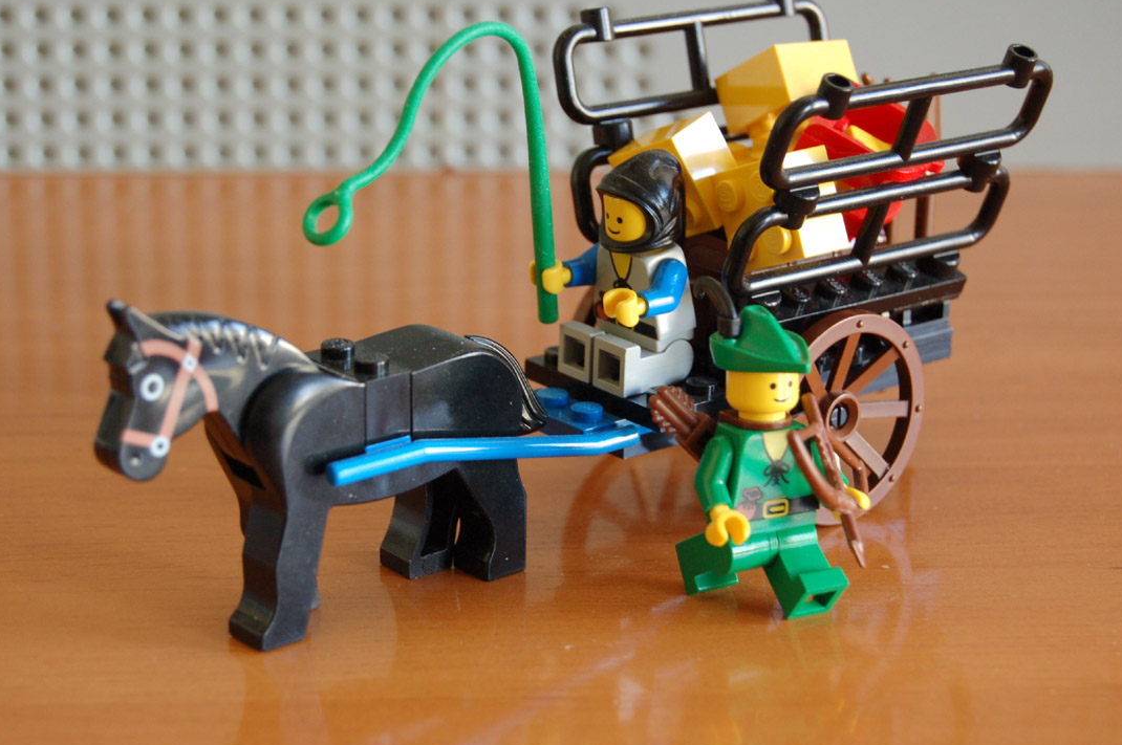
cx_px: 558
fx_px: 2882
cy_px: 339
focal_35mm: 93
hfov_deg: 22.0
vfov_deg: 14.7
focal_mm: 55
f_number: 5.6
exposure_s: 1/20
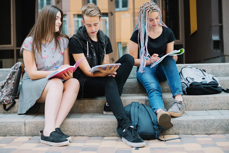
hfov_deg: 39.6
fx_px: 318
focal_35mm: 50
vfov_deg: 27.0
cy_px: 76
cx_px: 114
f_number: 2.8
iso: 200
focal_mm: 50
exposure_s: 1/320
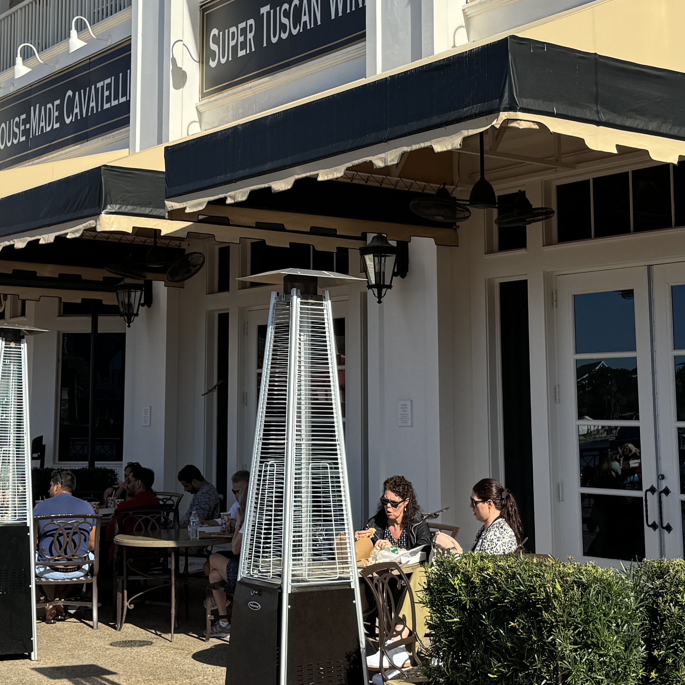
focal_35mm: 58
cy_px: 216
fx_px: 1299
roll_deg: -0.4
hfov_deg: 29.5
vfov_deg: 29.3
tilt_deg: +8.4
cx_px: 280
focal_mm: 6.86
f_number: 1.78
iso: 80
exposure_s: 1/4608
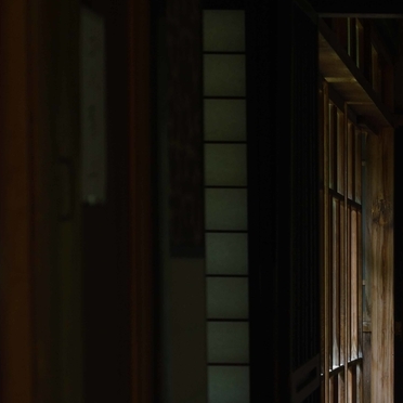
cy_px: 323
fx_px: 2529
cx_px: 515
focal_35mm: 192
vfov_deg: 9.1
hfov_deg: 9.0
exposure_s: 1/50
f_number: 4.5
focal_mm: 70
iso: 400
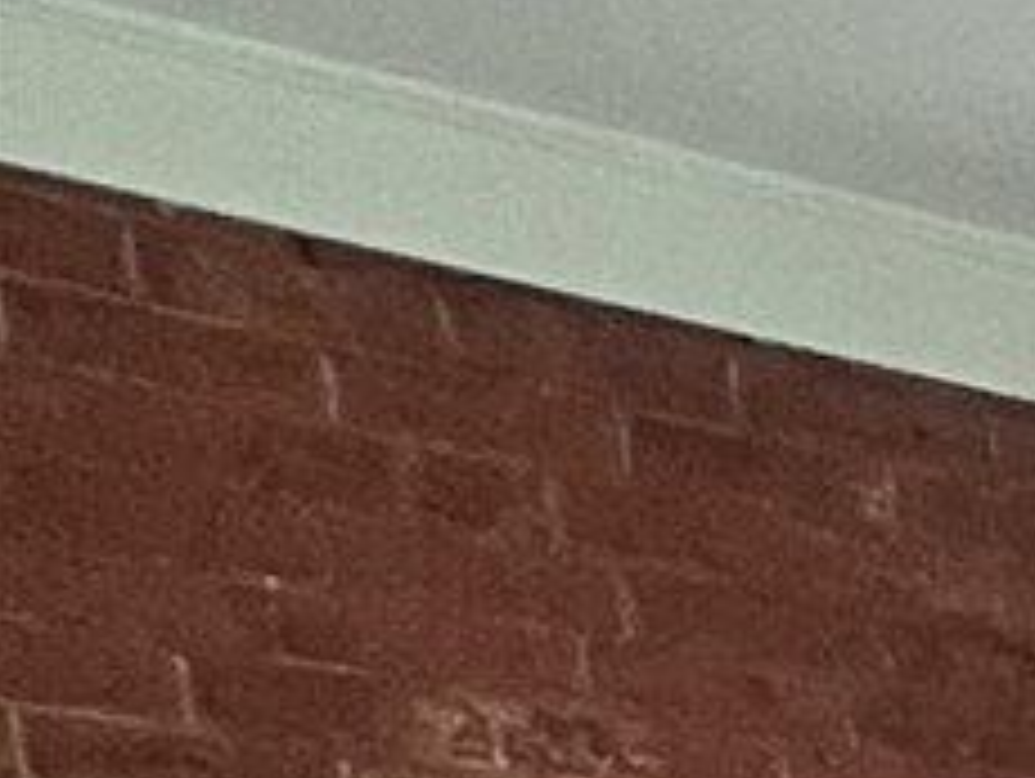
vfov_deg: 8.7
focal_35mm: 130
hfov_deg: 8.7
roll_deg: -1.4
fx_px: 3891
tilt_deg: -11.8
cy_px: 2572
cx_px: 3879
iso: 250
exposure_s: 1/76
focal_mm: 1.57
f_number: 1.8
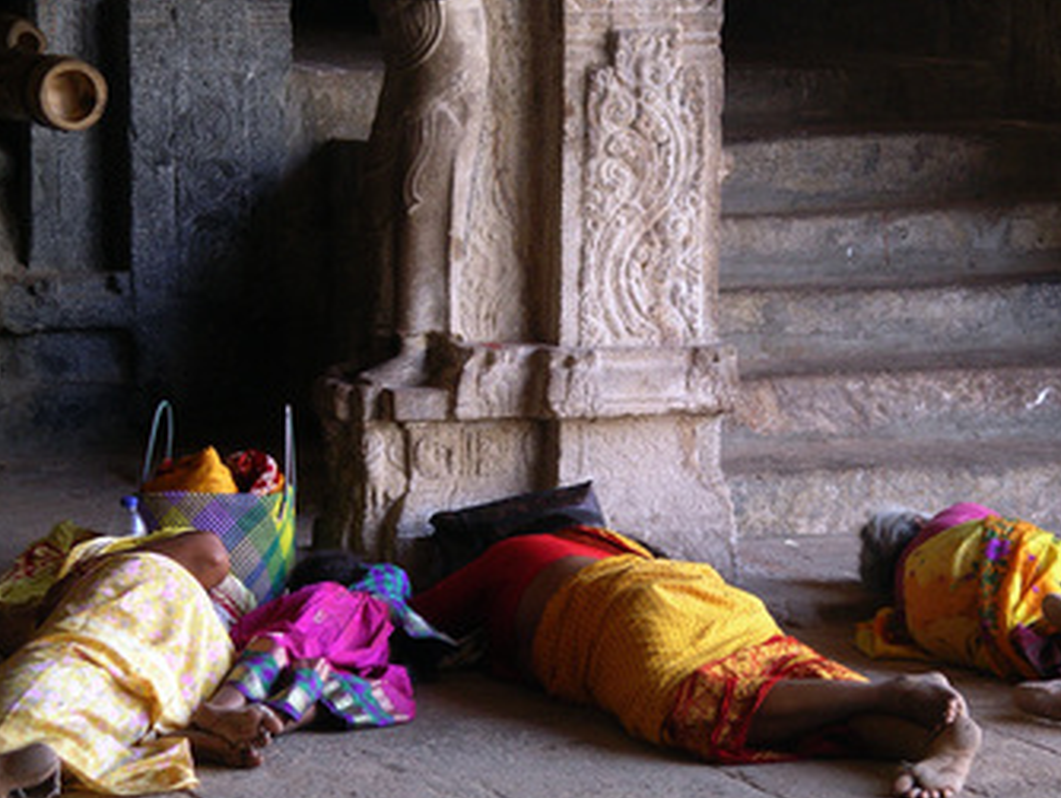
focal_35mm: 156
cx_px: 577
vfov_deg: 9.5
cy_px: 391
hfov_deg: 12.7
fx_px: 4785
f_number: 4.2
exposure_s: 1/35
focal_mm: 27.8
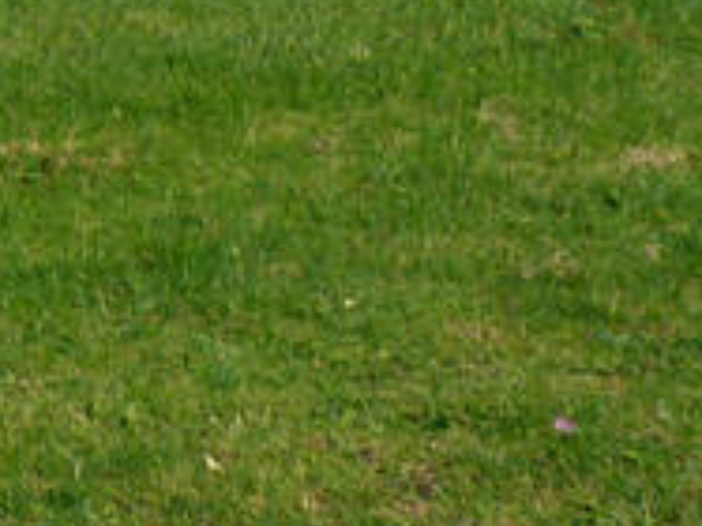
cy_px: -864
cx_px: -916
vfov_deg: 4.0
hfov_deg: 5.3
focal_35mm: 362
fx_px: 7337
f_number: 4.5
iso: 80
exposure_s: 1/250
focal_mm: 11.8
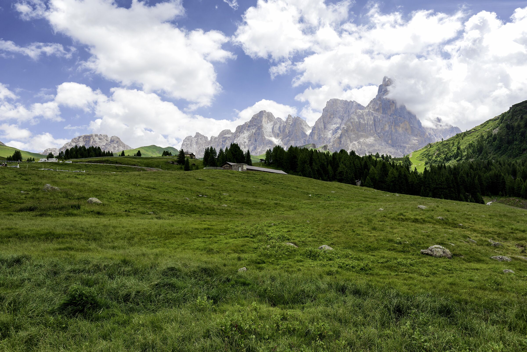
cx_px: 264
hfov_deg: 71.5
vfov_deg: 51.3
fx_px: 366
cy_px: 176
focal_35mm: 25
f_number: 7.1
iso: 100
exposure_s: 1/400
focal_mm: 25
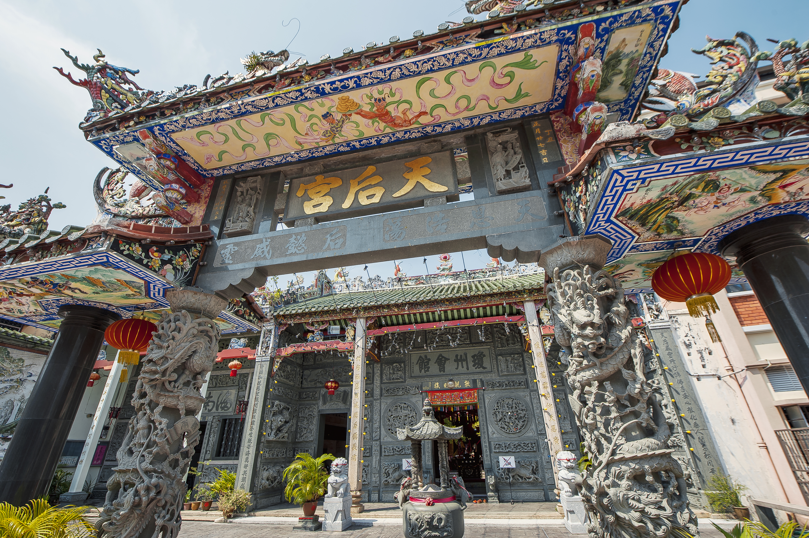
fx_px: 337
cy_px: 269
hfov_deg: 100.4
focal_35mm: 15
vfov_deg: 77.3
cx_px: 404
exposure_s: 1/250
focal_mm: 15
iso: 200
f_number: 8
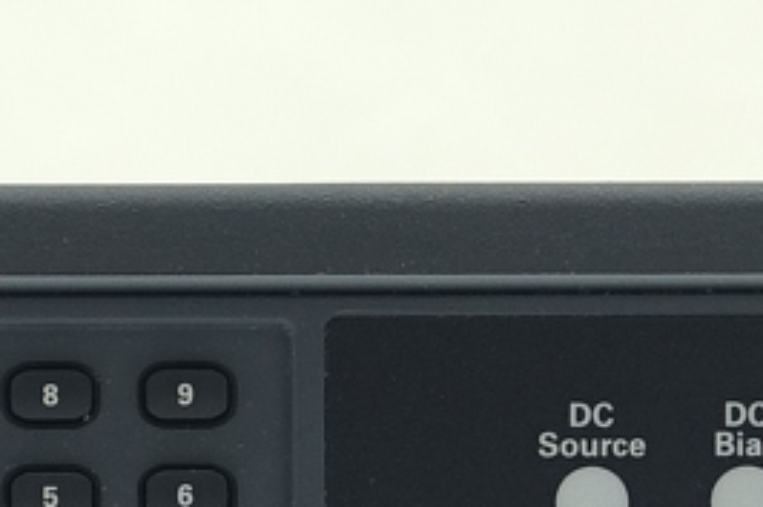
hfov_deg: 7.2
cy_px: 626
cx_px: -95
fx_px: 6036
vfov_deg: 4.8
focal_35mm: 285
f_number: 3.2
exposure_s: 1/20
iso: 100
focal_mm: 13.53
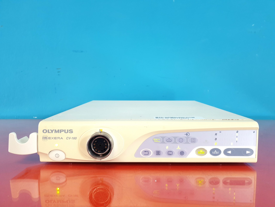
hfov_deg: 67.3
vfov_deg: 53.1
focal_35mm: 26
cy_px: 104
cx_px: 138
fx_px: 207
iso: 250
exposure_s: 1/50
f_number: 1.5
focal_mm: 4.3
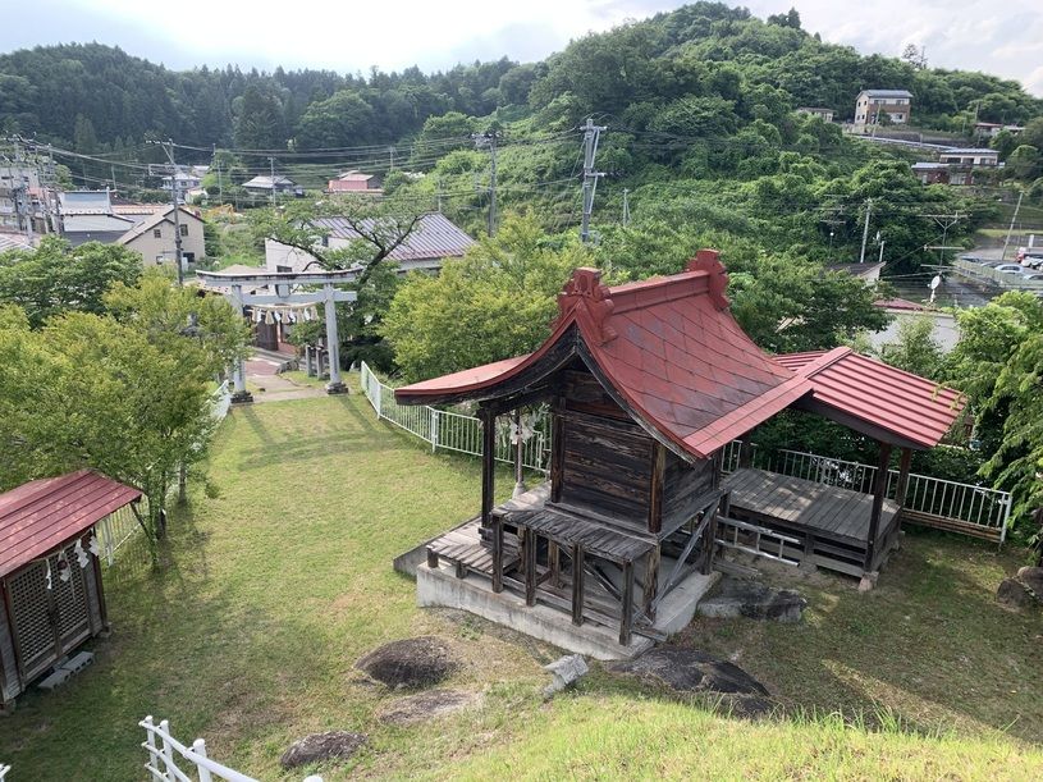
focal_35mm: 26
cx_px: 522
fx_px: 783
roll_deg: -1.7
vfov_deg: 53.1
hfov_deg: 67.3
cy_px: 391
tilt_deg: -14.3
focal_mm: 4.25
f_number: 1.8
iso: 25
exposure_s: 1/481
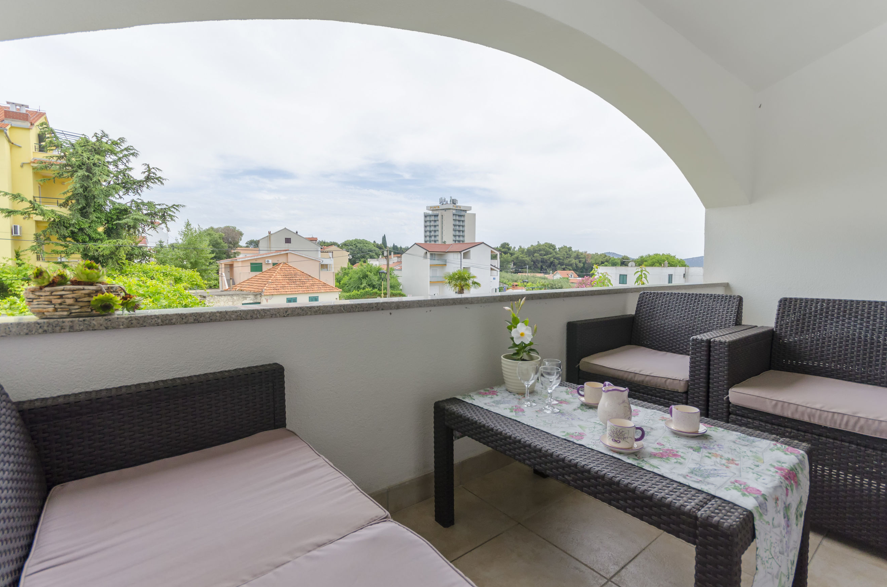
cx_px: 447
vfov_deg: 73.5
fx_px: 393
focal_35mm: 16
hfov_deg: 96.8
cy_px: 286
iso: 320
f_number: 7.1
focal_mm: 10
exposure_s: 1/640
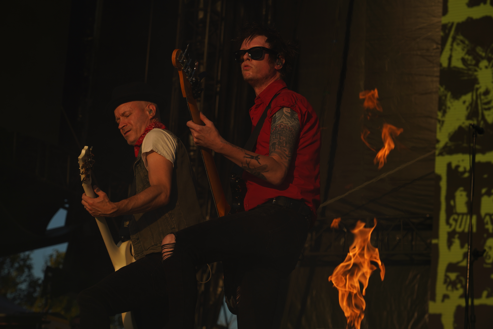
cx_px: 246
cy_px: 164
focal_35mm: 105
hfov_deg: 19.5
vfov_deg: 13.0
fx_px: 1438
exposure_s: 1/500
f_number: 8
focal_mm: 105
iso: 100
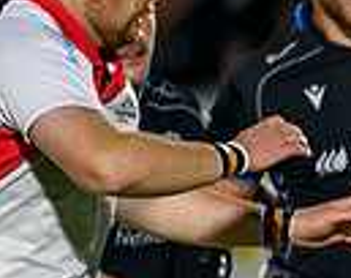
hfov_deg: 0.6
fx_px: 33588
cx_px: 1010
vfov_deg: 0.5
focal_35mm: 3248
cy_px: 242
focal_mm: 560
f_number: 4
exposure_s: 1/1250
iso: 4000
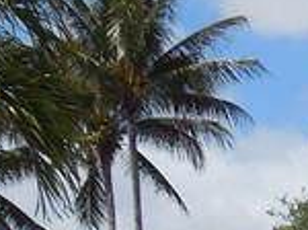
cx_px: 860
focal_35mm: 171
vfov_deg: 7.9
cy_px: 577
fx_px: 1519
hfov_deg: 9.5
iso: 125
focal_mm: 4.5
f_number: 6.2
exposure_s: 1/640
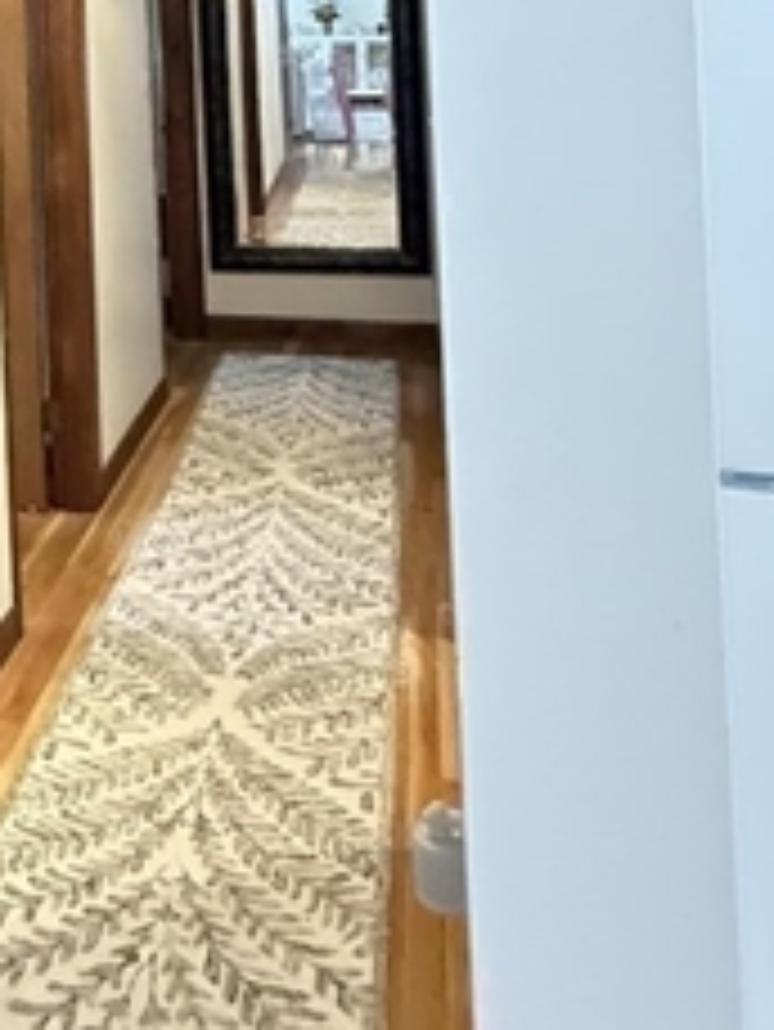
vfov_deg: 36.3
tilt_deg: +1.9
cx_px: -68
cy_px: -4
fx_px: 1400
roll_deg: +1.2
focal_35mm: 47
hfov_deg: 28.3
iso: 1600
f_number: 2.2
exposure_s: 1/60
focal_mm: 2.22
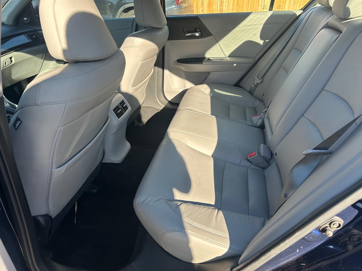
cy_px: 136
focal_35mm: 26
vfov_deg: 53.1
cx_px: 181
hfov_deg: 67.3
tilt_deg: -29.5
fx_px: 272
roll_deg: +1.5
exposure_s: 1/597
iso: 50
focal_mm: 5.7
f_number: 1.5
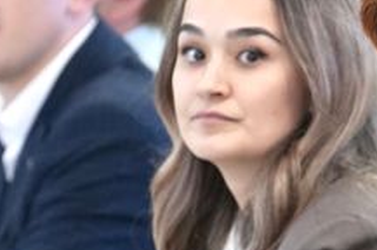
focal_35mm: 645
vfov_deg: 2.1
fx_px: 6744
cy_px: 181
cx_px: 95
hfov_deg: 3.2
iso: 3200
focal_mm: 200
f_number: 5.6
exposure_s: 1/125
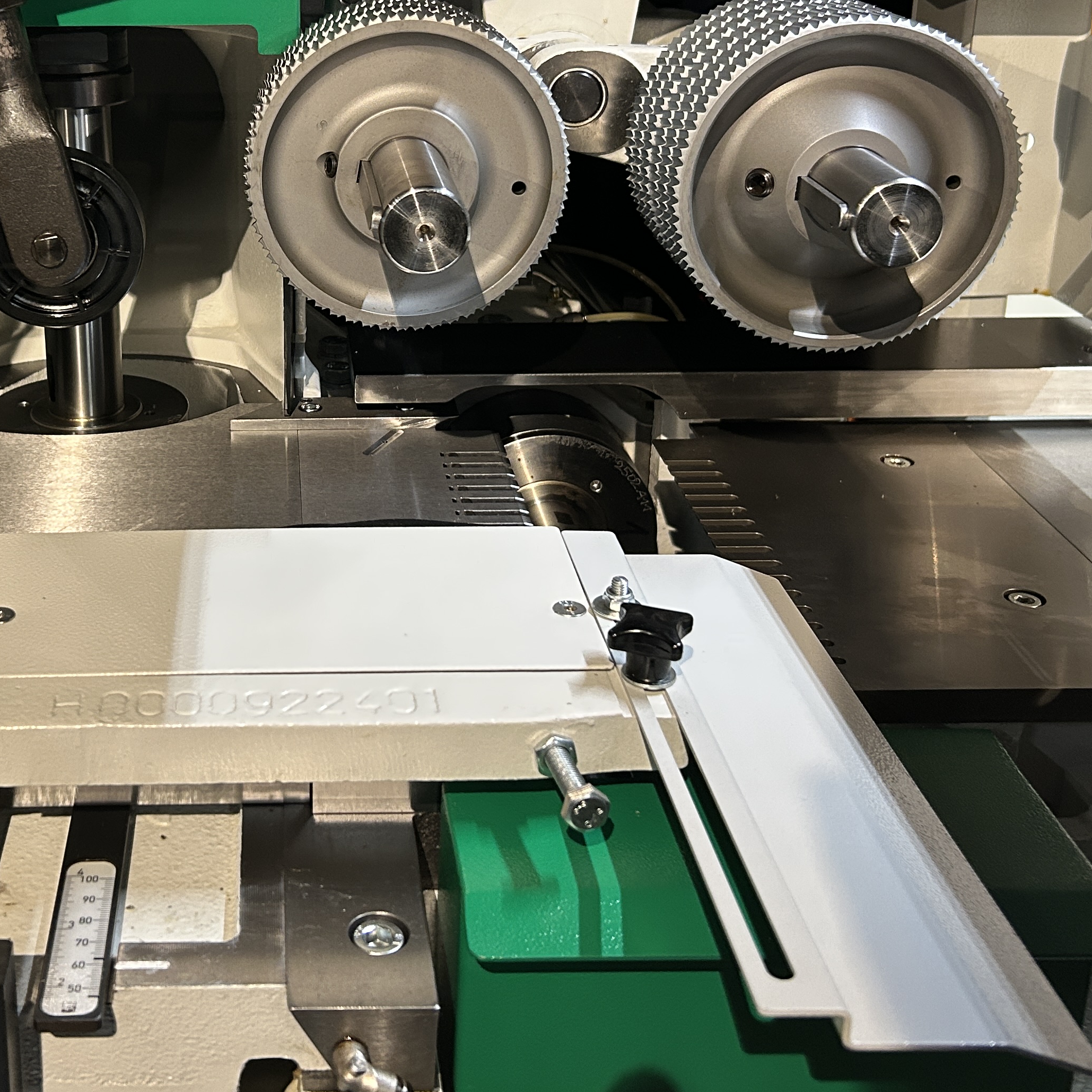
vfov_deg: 36.8
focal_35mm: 45
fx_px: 1606
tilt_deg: -18.0
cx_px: 270
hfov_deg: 36.6
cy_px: 301
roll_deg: +1.2
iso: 250
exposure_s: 1/50
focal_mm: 5.7
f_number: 1.5
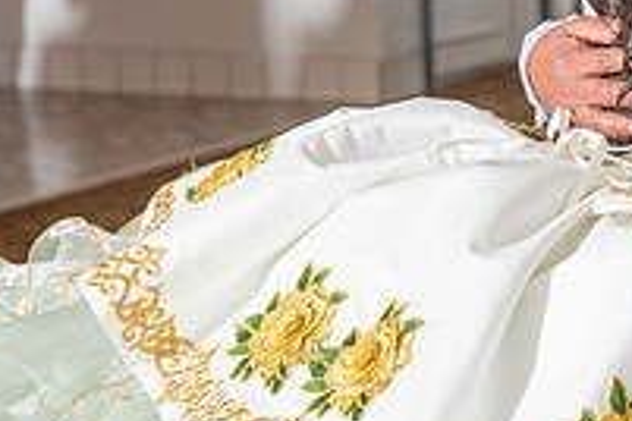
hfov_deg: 11.4
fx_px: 3142
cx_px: 632
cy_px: -83
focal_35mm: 179
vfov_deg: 7.6
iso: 500
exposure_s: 1/200
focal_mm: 62
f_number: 4
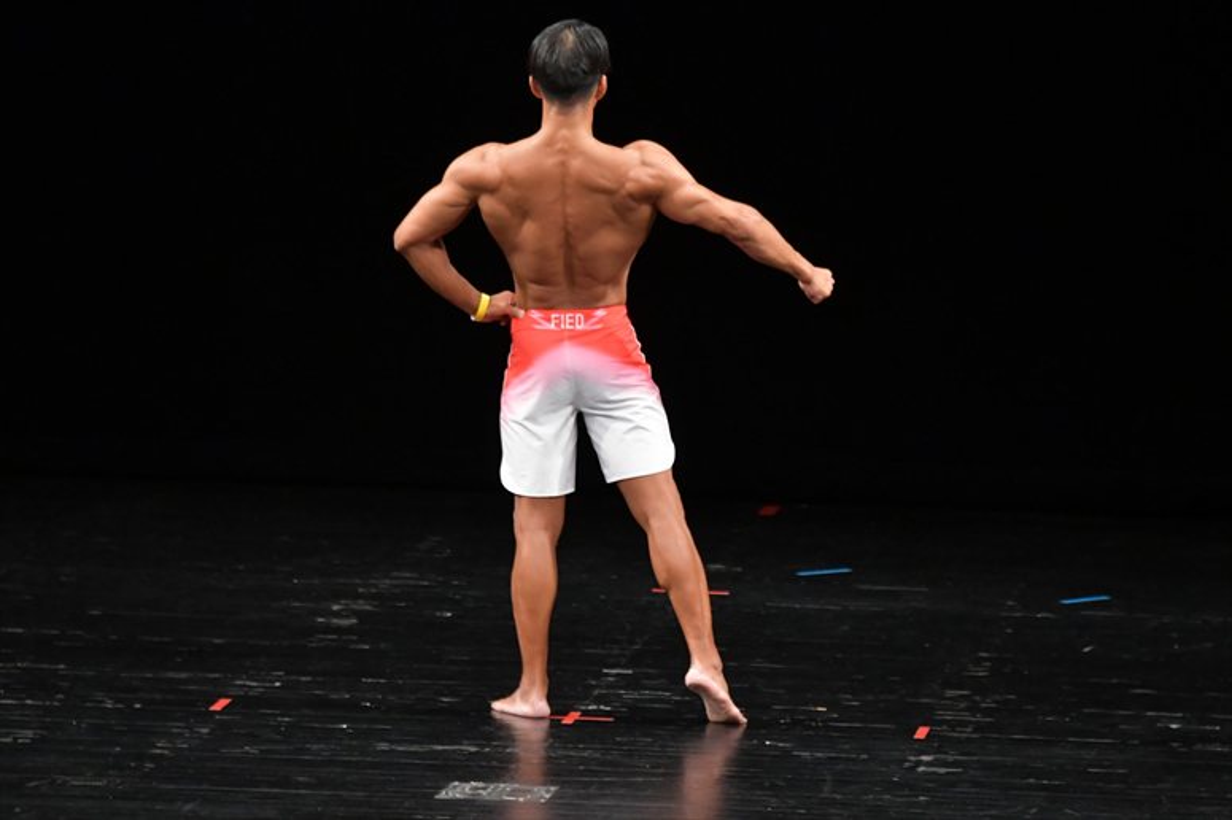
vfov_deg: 5.1
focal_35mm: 270
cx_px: 616
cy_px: 410
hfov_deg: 7.6
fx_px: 9236
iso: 3200
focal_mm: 180
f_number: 5.6
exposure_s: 1/400
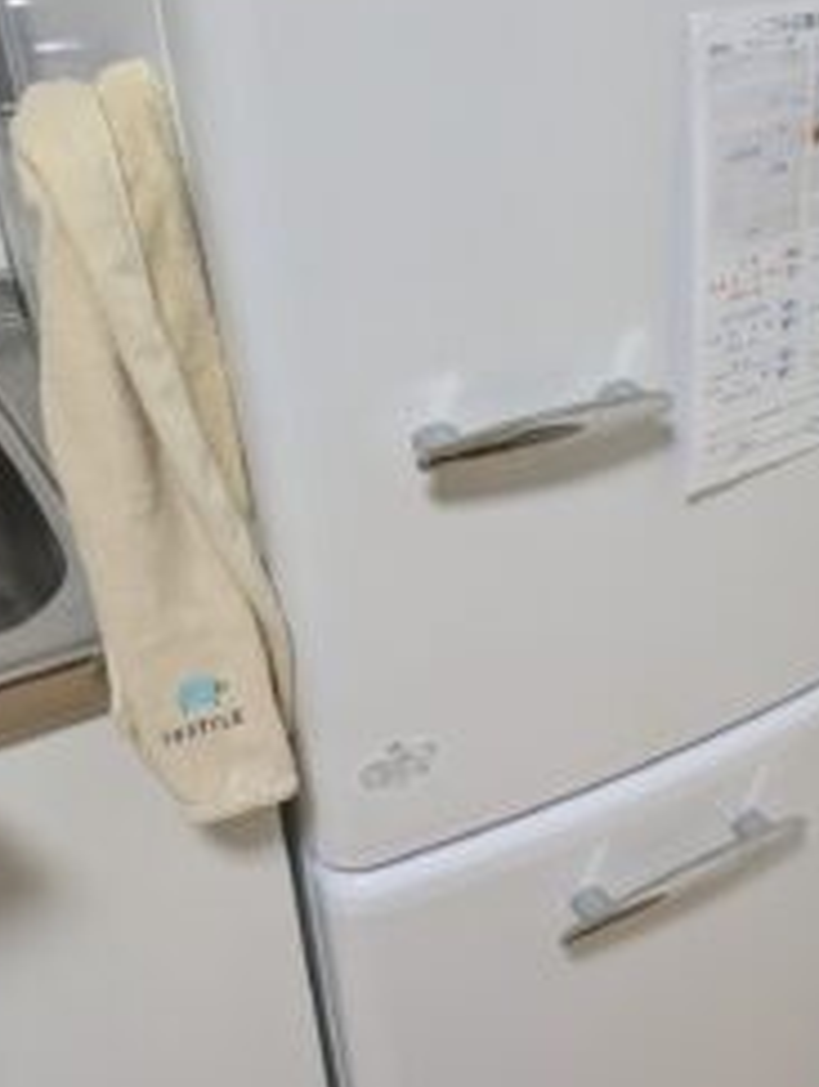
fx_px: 1290
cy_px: 548
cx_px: 600
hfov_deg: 34.6
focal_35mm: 41
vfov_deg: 45.7
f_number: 1.89
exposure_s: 1/120
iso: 360
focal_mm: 5.43
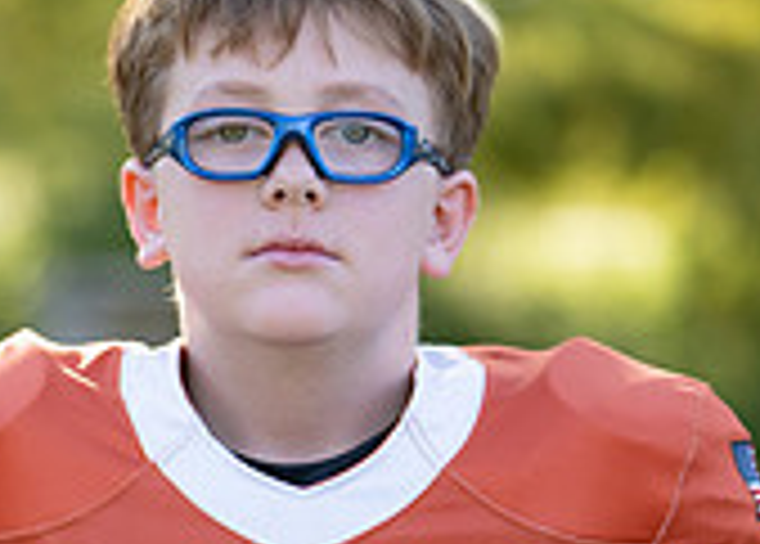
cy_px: 606
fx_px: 4299
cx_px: 245
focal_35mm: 199
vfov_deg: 7.2
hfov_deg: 10.1
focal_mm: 50
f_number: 1.2
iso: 100
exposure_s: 1/1250
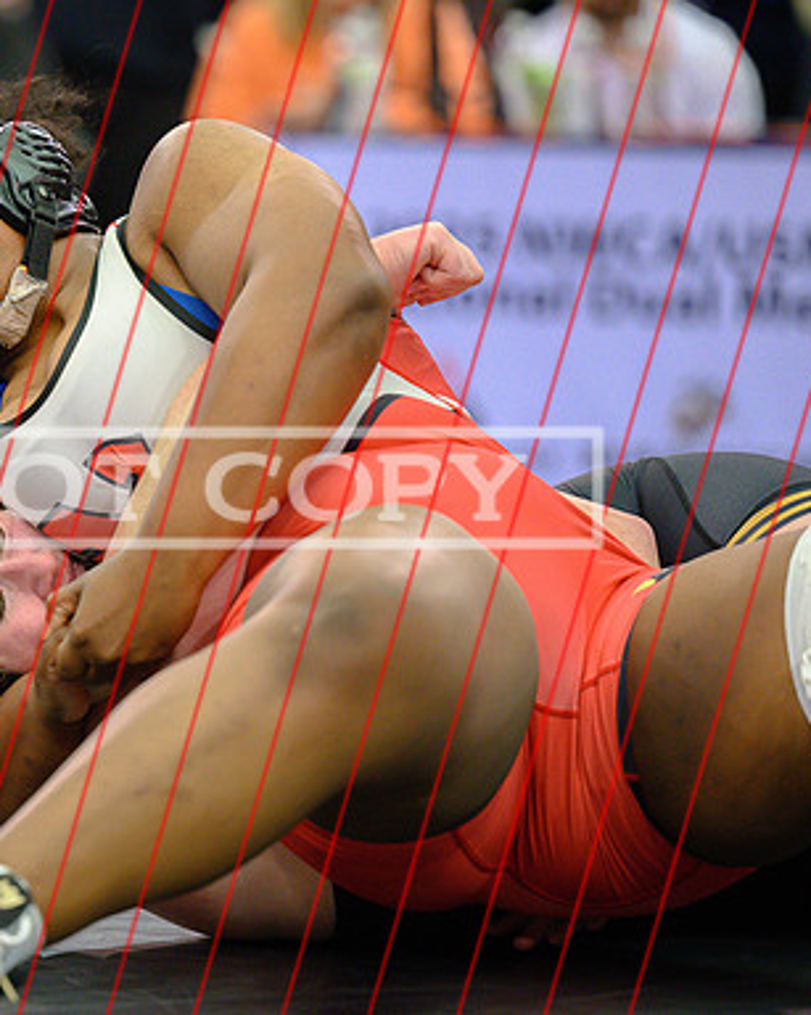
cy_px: 497
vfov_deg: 7.2
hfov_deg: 5.8
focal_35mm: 267
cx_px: 56
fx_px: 8014
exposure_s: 1/800
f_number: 2.8
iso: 3600
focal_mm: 160
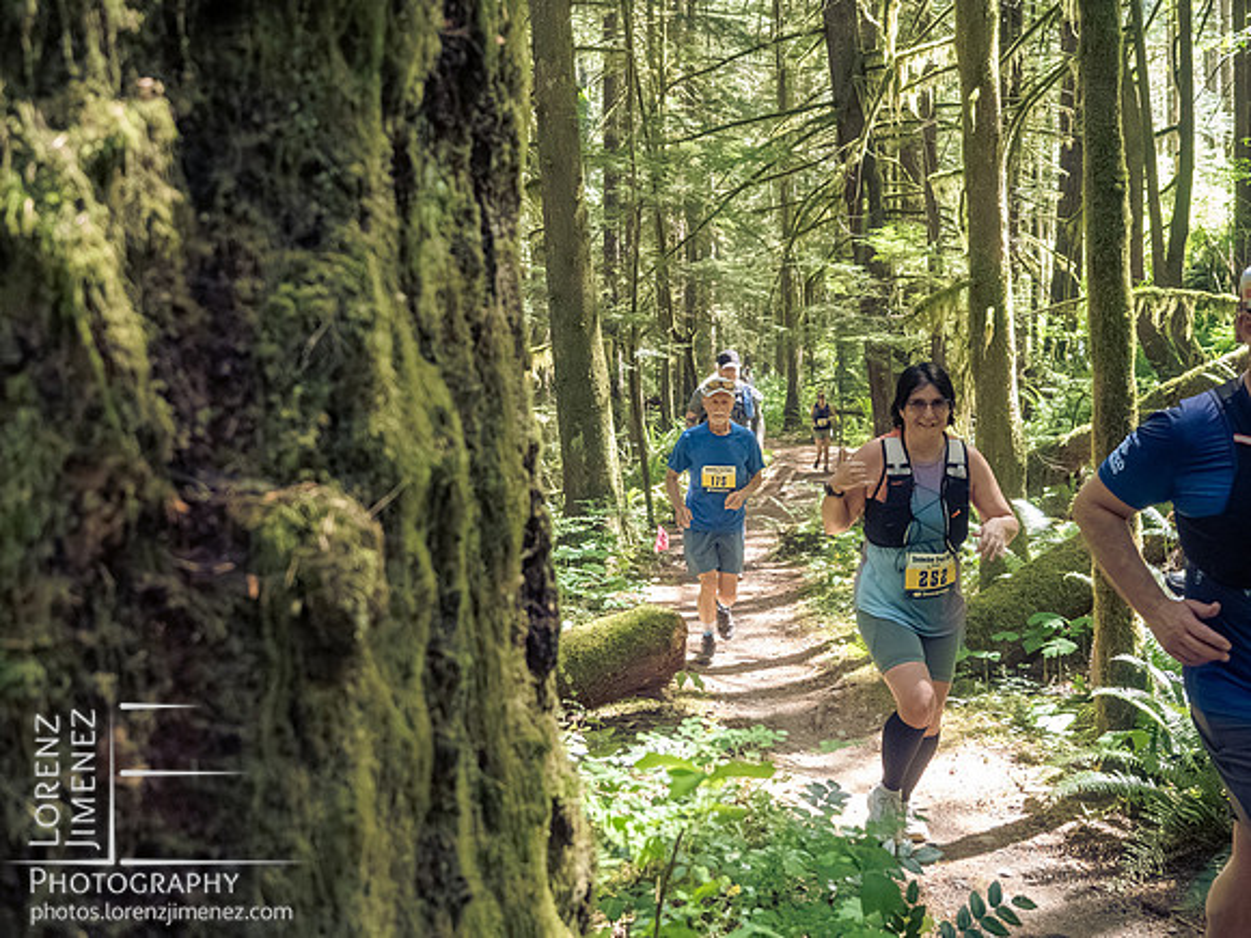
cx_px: 626
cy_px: 469
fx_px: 1436
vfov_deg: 36.2
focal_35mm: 40
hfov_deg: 47.1
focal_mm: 19
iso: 5000
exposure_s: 1/1000
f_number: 2.8
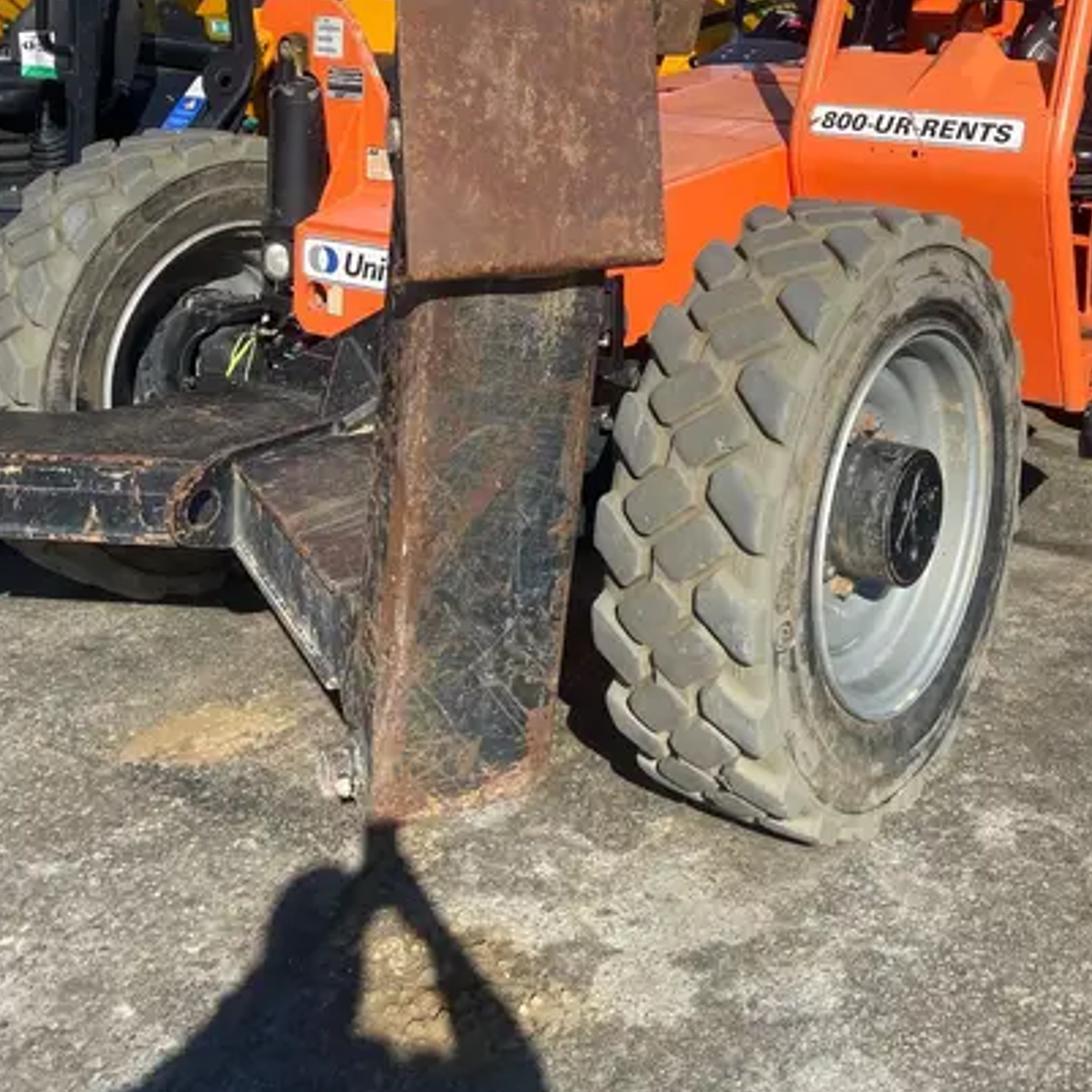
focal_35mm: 42
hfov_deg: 39.5
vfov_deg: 37.7
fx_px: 1499
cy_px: 138
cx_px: 730
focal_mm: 4.25
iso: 32
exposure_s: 1/3300
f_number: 1.8
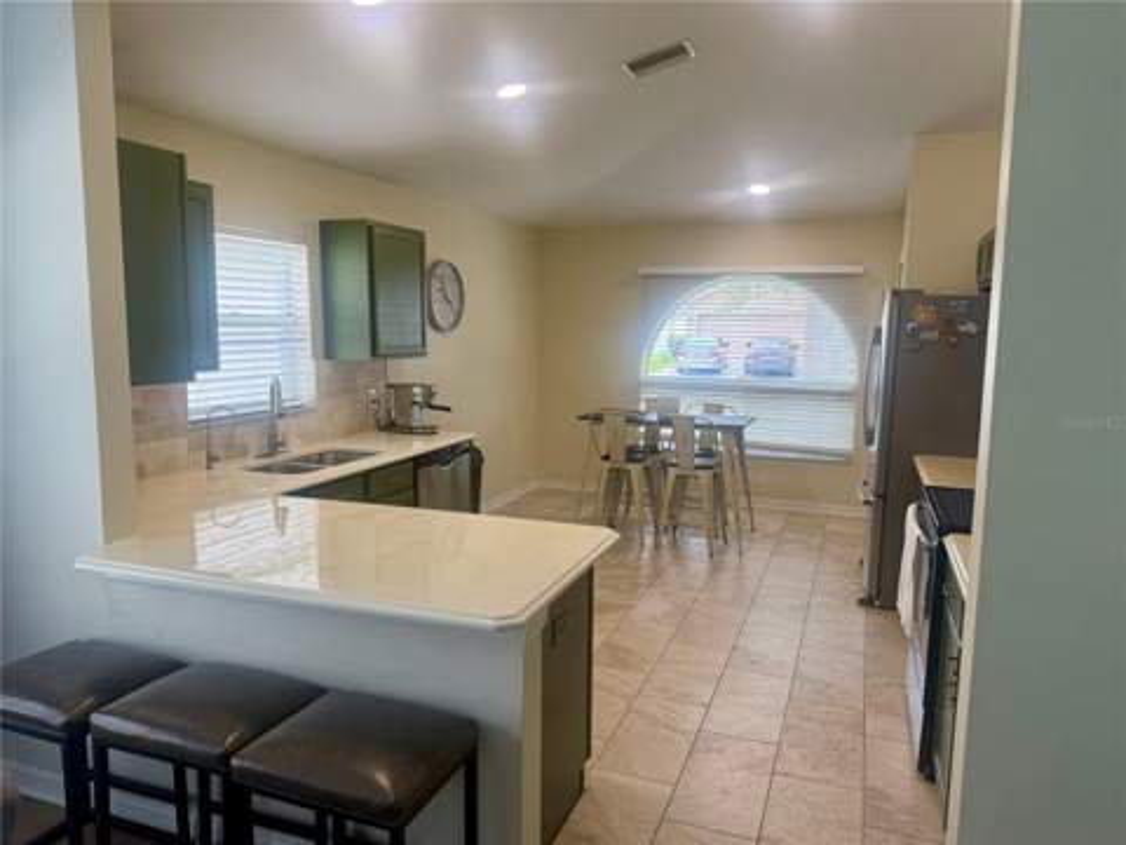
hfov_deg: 71.6
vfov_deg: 56.8
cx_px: 563
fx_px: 781
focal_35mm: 24
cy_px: 422
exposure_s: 1/201
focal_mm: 6.76
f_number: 1.78
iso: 125
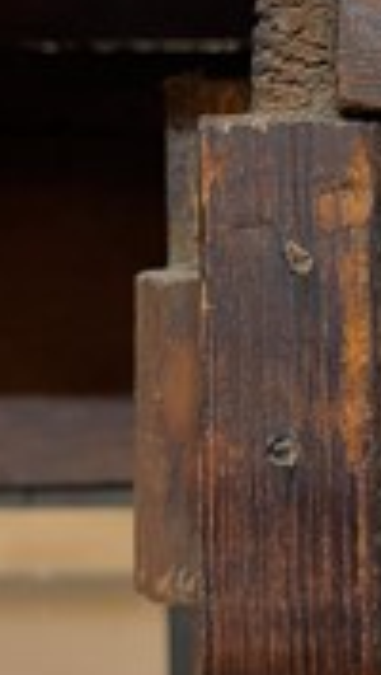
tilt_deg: -1.7
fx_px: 1146
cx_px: 370
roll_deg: -0.6
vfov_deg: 32.5
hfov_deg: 18.5
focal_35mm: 64
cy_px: 229
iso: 200
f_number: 1.6
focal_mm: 5.1
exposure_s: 1/50
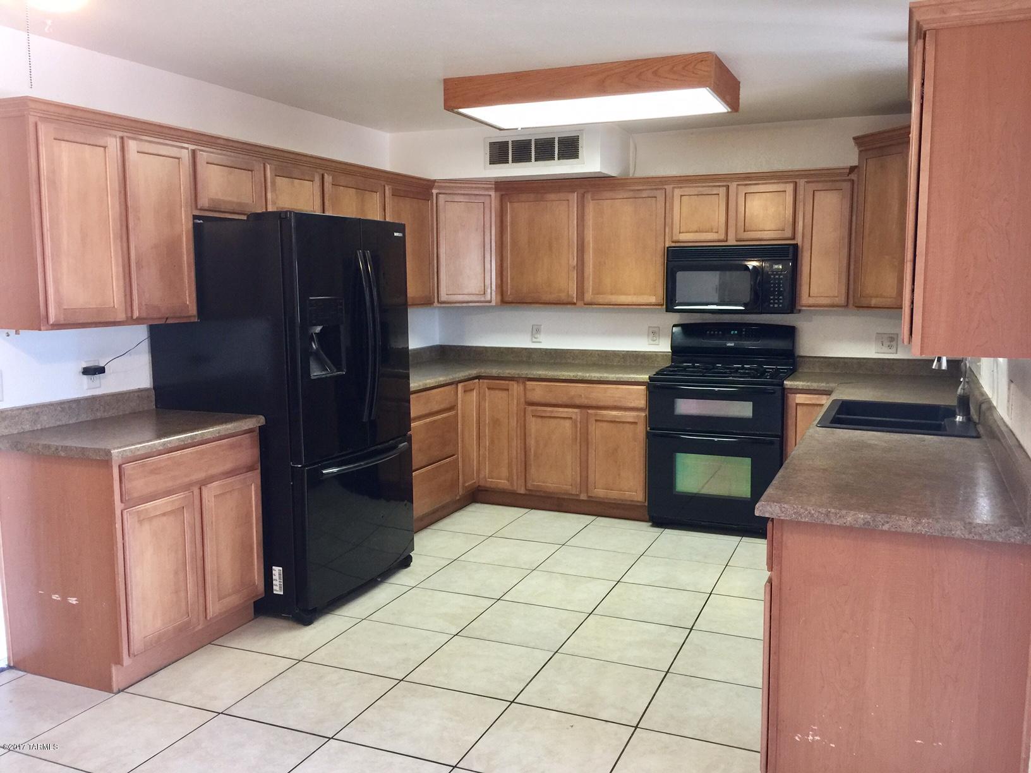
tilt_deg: -6.0
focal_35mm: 29
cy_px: 386
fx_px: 864
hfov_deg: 61.7
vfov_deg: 48.2
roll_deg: -0.9
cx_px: 516
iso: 64
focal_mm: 4.15
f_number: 2.2
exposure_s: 1/15
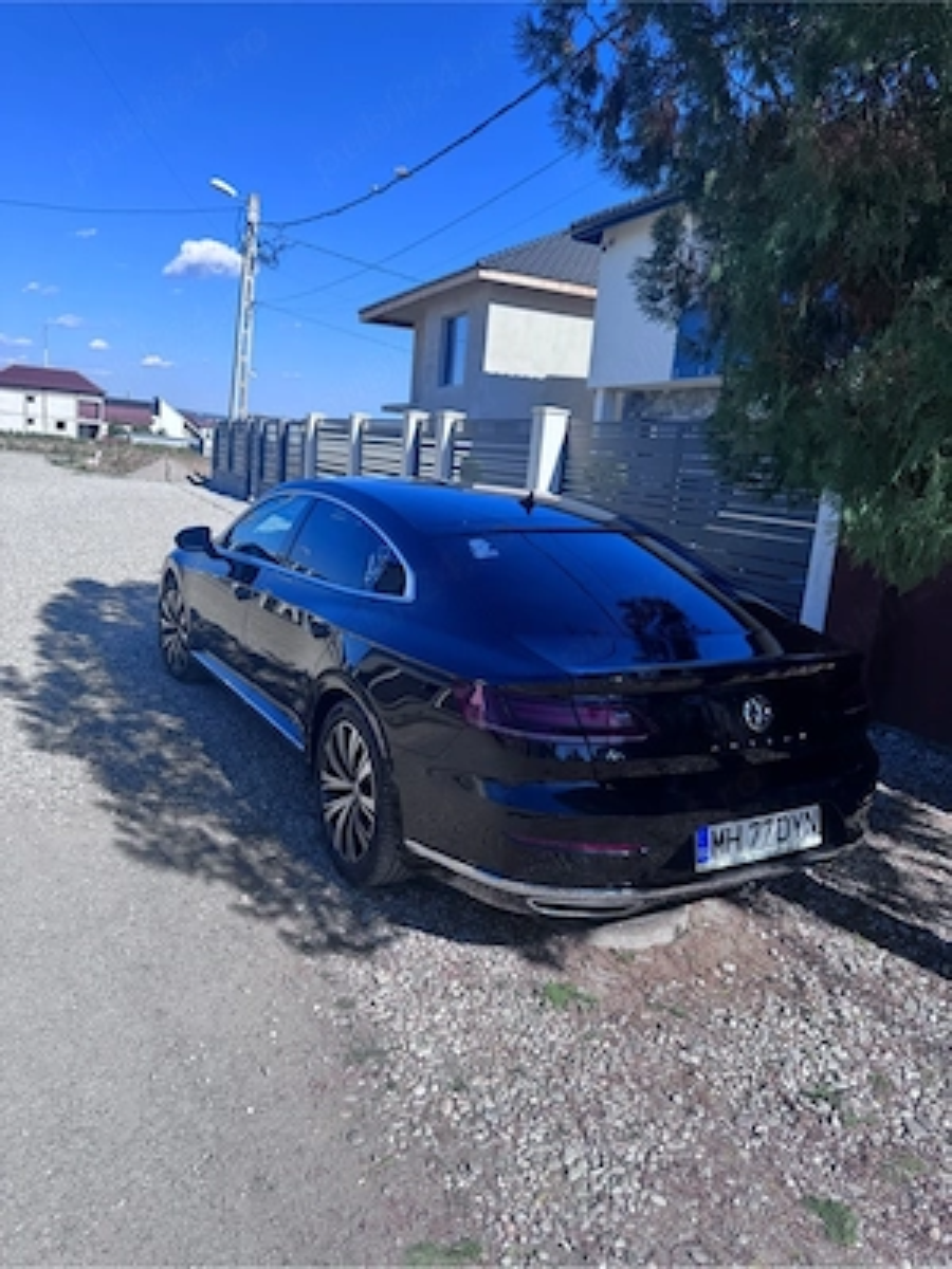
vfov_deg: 71.6
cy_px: 634
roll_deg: -6.2
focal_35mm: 24
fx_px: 880
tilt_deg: -10.1
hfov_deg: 56.8
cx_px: 476
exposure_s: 1/4049
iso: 80
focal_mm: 6.76
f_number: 1.78
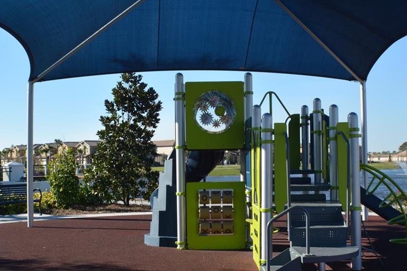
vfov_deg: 21.2
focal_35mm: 64
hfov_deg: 31.4
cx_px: 212
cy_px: 161
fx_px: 723
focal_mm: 22
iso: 160
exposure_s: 1/250
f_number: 8
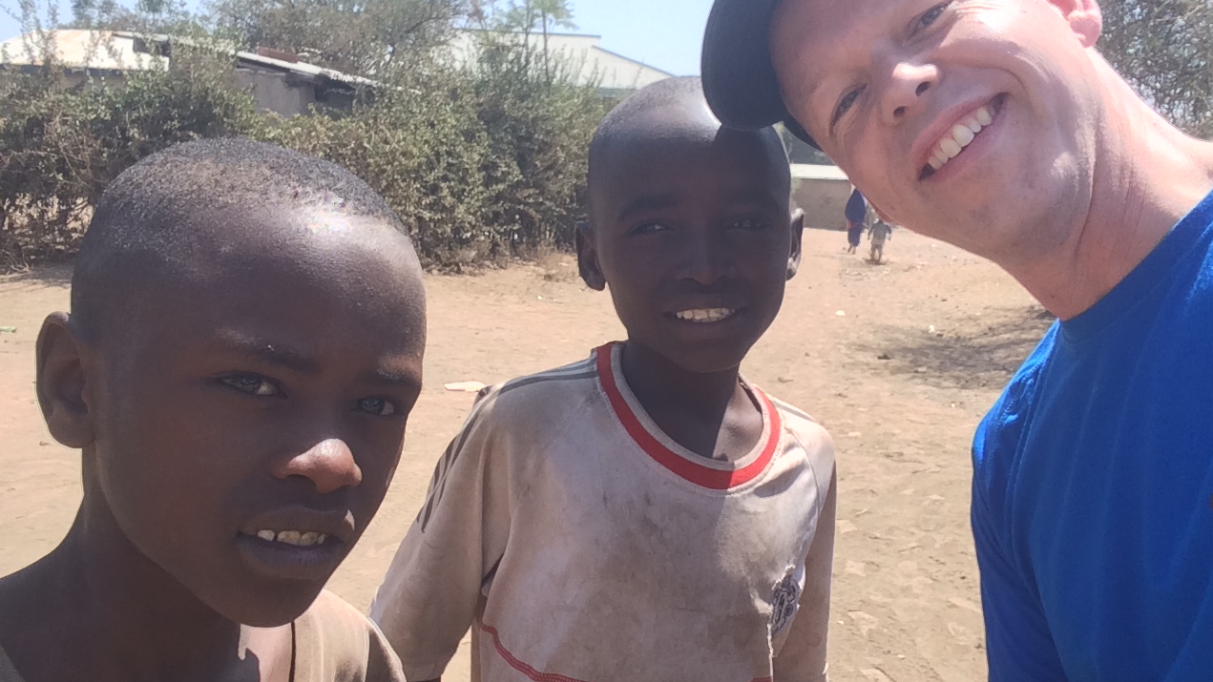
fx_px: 1094
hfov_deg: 58.0
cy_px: 318
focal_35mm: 34
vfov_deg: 34.6
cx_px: 606
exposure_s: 1/582
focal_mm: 2.15
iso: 50
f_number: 2.4
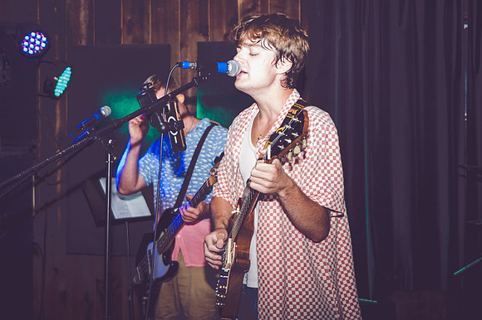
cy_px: 160
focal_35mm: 70
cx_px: 241
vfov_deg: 19.4
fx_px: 940
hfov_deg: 28.8
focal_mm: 70
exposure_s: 1/100
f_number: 4.5
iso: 2500
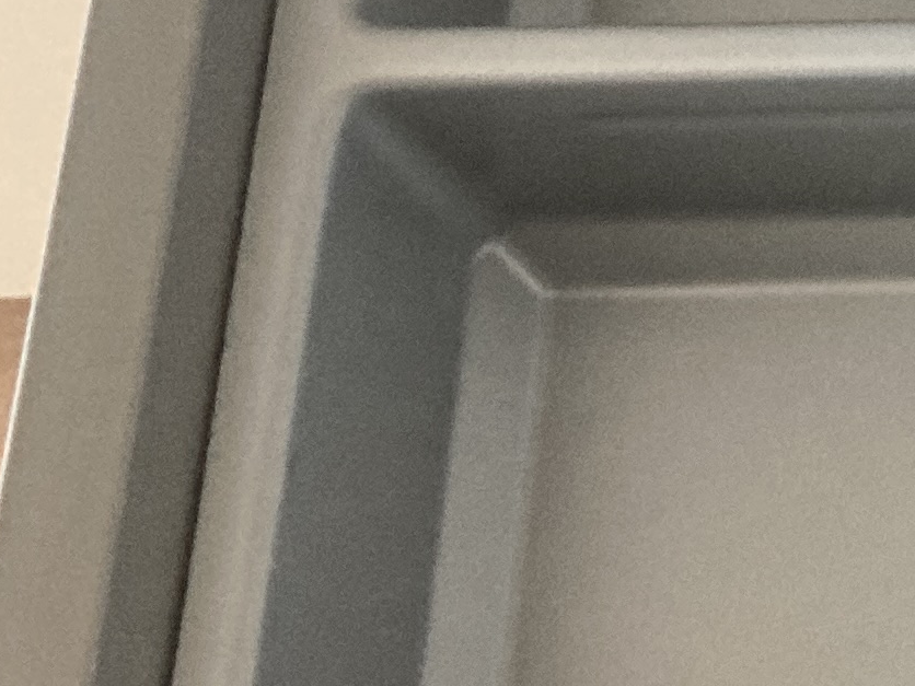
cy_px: 65
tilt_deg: -67.7
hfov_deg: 12.4
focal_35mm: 135
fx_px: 3568
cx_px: 1966
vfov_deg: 10.9
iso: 400
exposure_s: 1/30
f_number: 1.8
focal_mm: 3.99
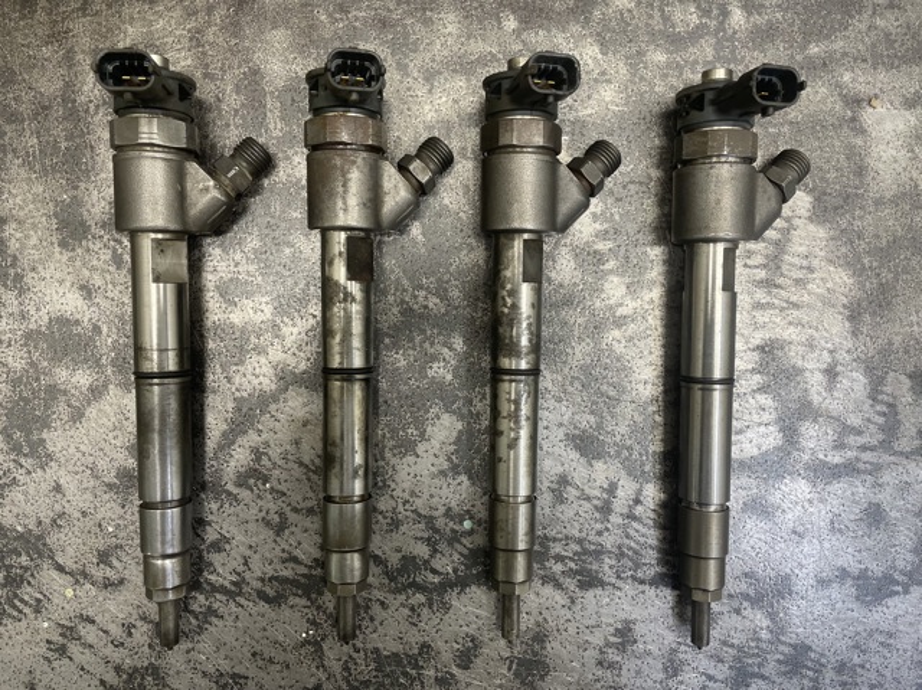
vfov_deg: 53.0
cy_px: 345
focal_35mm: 26
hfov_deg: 67.3
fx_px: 692
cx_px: 461
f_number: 1.6
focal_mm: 4.2
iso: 100
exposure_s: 1/121
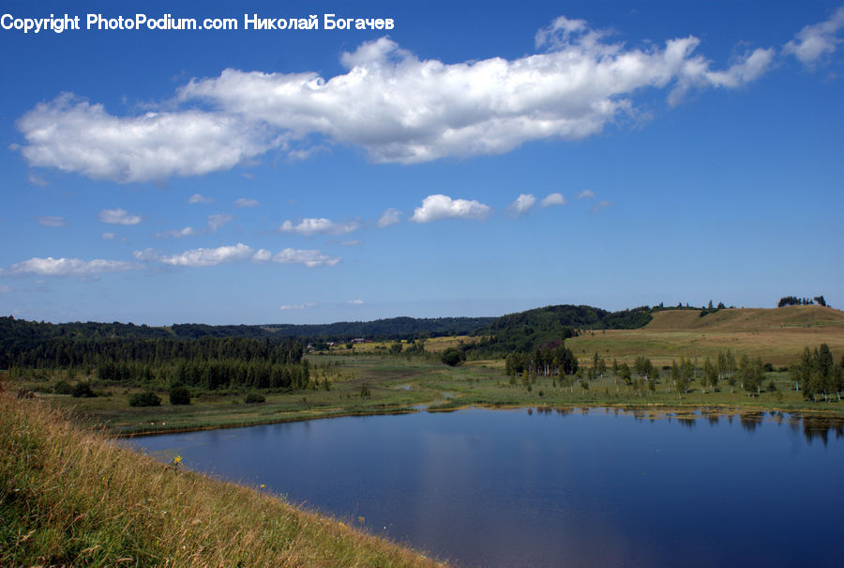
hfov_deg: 46.3
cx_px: 422
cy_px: 284
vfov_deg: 32.1
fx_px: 987
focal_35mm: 42
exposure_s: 1/200
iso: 258
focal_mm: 28
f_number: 11
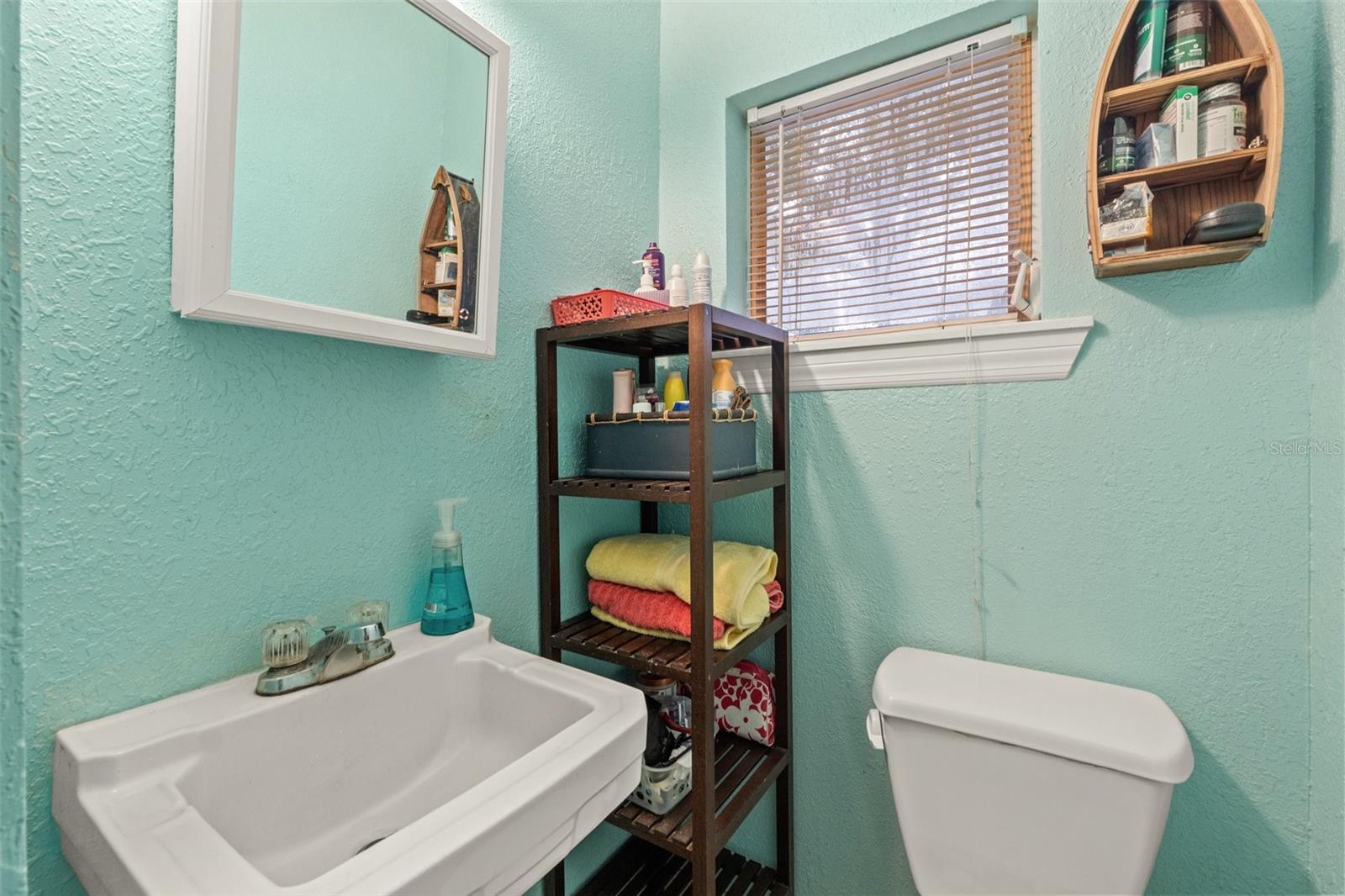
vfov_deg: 74.6
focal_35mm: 16
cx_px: 672
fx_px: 588
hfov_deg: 97.6
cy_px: 448
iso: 400
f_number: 8
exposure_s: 1/2.5
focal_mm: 10.5
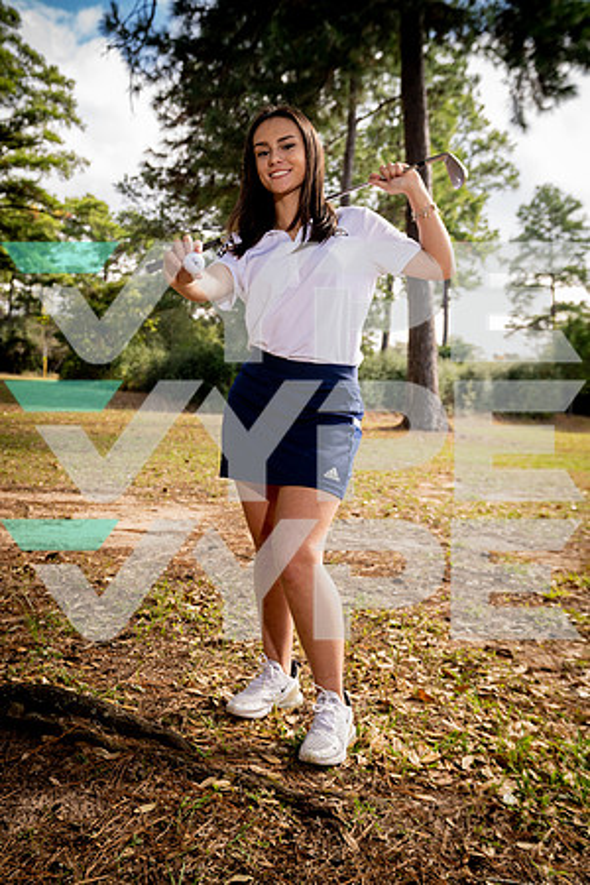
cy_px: 442
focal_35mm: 36
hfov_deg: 36.9
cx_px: 295
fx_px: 885
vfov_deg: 53.1
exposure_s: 1/250
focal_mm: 36
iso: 160
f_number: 4.5
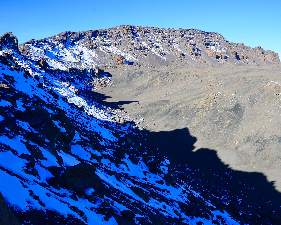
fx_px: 341
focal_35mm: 41
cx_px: 140
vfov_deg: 36.5
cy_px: 112
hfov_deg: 44.8
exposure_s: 1/250
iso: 200
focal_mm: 24
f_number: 10
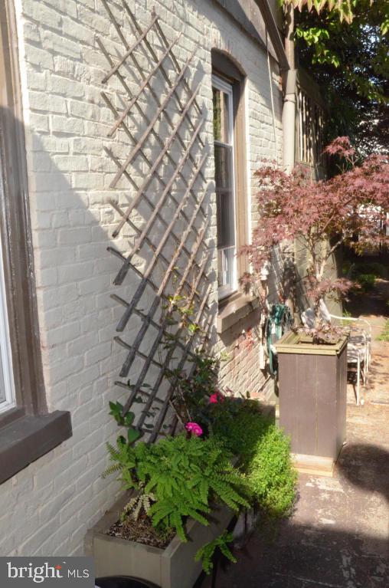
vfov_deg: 53.2
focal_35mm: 36
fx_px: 586
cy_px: 294
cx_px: 194
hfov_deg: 36.7
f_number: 22
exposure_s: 1/250
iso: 3200
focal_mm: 24
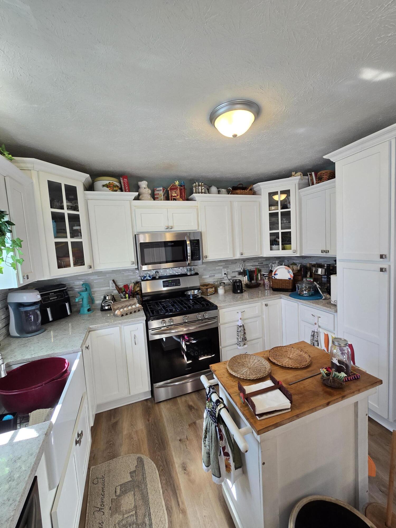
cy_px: 264
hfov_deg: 89.9
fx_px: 198
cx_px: 198
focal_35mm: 13
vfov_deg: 106.2
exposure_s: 1/60
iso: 100
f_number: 2.2
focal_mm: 2.2
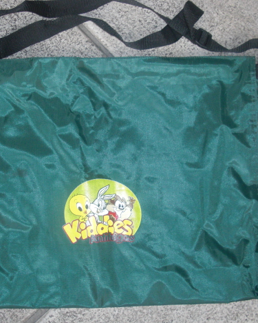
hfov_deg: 31.4
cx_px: 103
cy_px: 158
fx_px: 458
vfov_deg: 38.8
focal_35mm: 48
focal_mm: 6.3
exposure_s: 1/60
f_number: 2.8
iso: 200
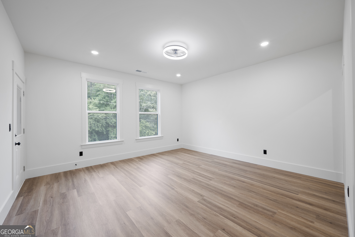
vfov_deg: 81.2
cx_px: 178
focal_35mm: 14
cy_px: 118
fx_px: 138
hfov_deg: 104.3
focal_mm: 14
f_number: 8
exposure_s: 1/6
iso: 400
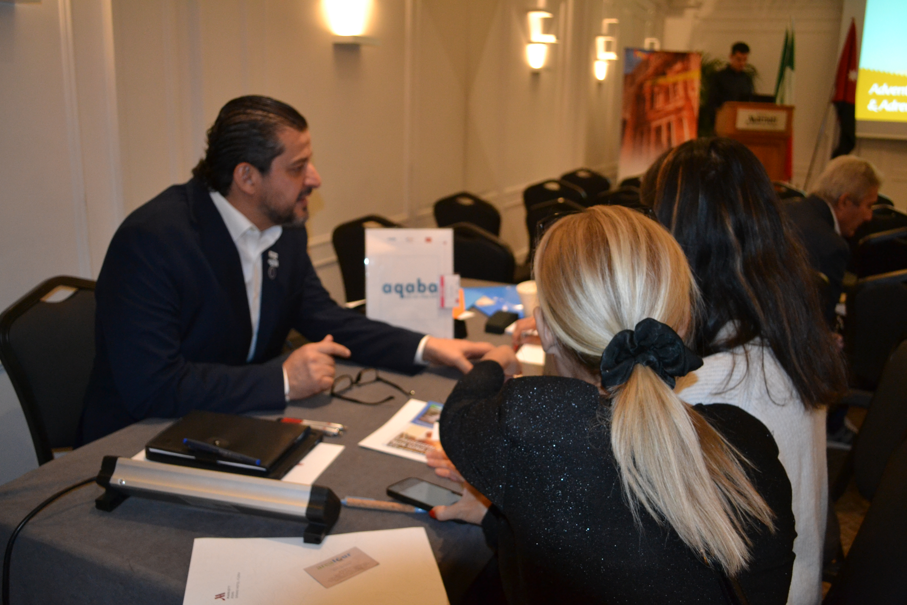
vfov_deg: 43.6
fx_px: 756
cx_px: 454
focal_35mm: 30
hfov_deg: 61.9
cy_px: 302
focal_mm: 20
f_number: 3.8
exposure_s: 1/160
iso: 1400
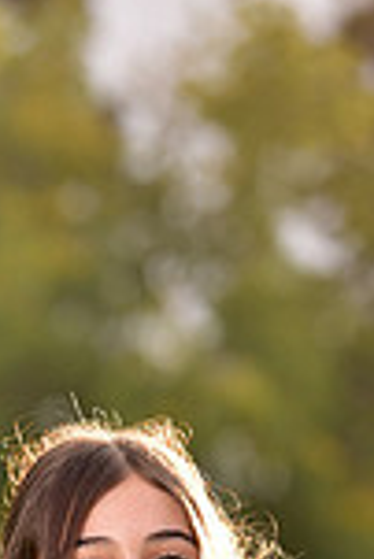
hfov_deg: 2.5
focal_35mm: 557
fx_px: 8659
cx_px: 202
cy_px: 844
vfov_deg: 3.7
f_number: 4.5
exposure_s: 1/250
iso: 160
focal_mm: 145
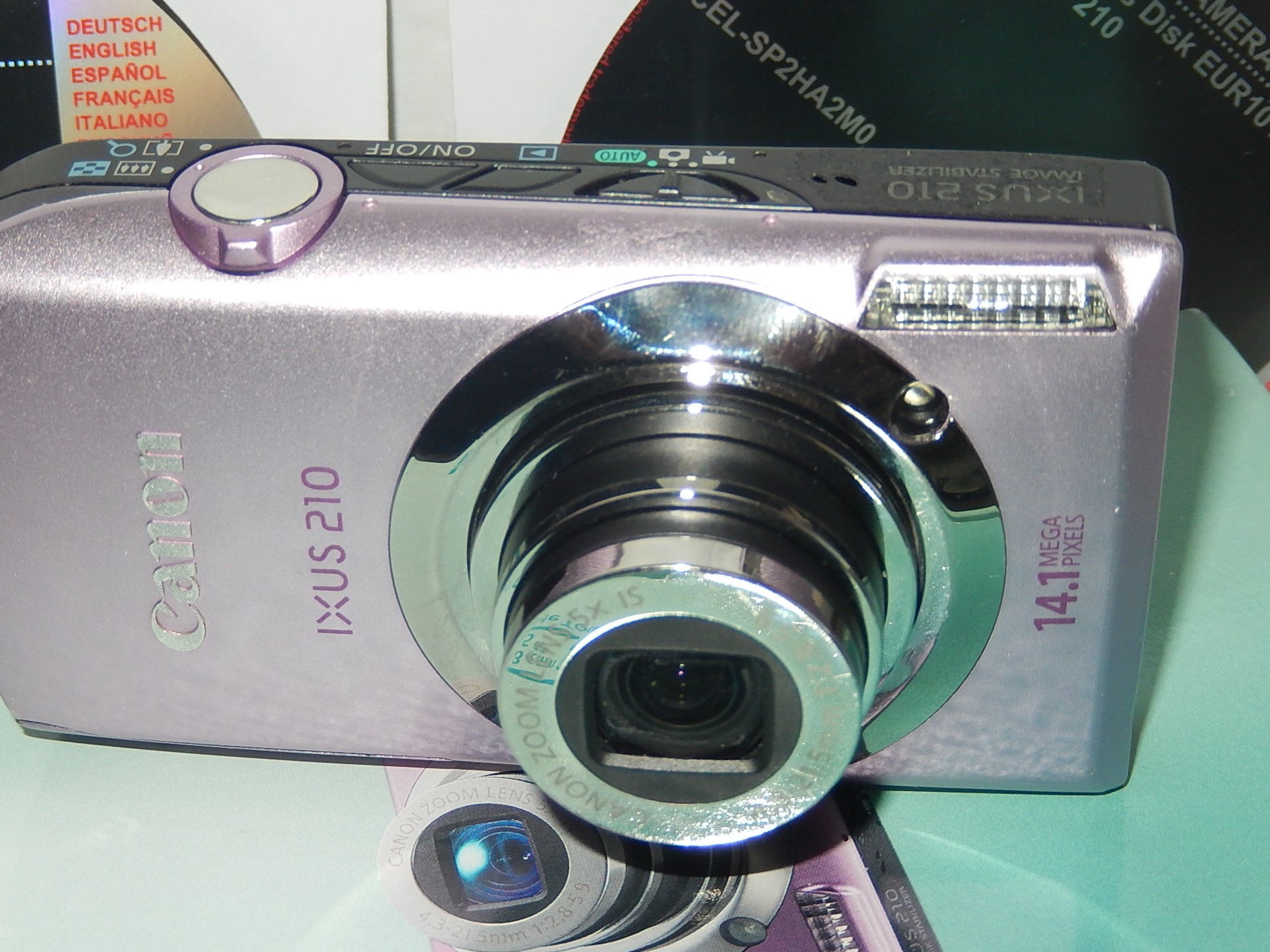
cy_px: 531
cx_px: 525
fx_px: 2972
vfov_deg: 18.2
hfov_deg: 24.1
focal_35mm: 81
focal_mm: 12
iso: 200
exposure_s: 1/30
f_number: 9.6
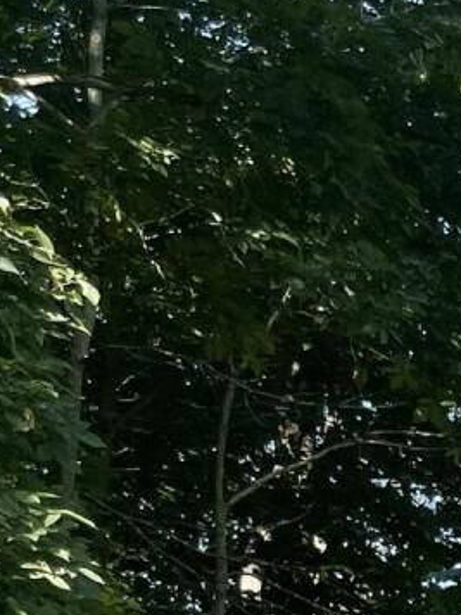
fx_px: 2592
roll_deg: +2.4
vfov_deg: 12.4
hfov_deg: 9.0
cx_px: 1172
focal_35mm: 146
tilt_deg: -2.8
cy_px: 1111
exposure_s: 1/1152
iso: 32
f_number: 1.6
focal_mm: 5.1
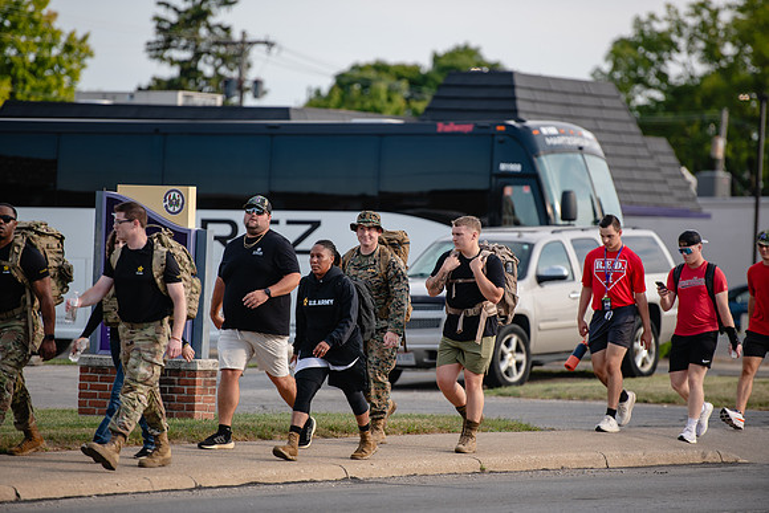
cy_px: 256
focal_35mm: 200
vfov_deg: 6.9
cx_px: 384
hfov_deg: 10.3
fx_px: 4273
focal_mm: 200
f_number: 3.2
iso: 80
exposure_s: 1/640
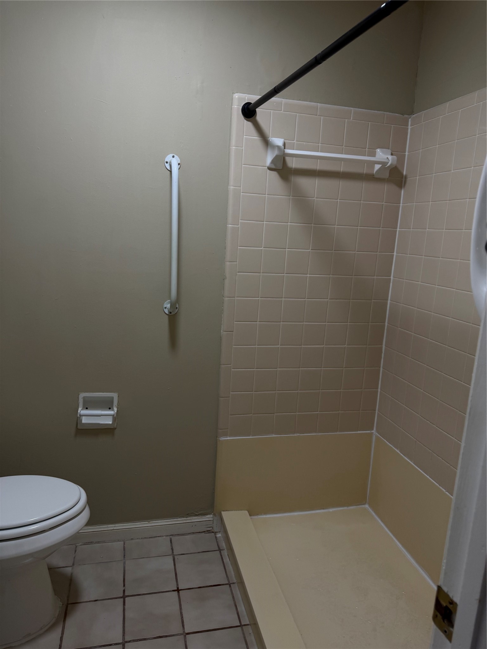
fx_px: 450
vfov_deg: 71.6
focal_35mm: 24
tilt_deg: -10.3
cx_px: 244
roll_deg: -3.1
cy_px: 324
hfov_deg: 56.8
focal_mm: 6.76
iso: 100
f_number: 1.78
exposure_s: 1/120
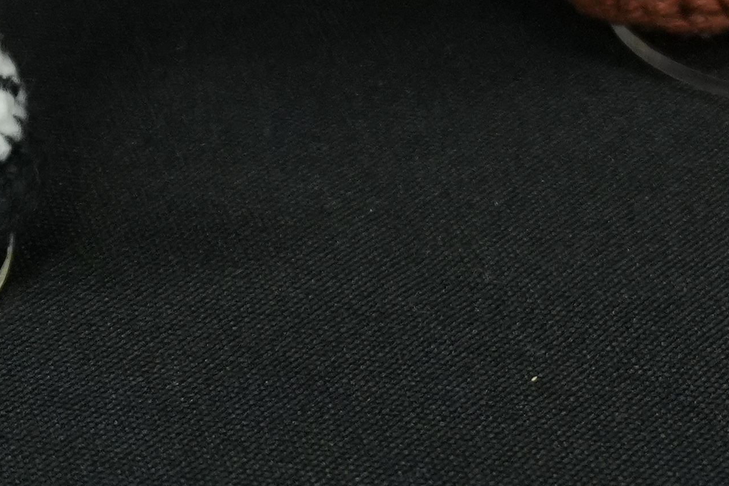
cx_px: 750
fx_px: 3694
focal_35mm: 182
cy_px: -687
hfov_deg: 11.1
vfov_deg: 7.1
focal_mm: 25
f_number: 4.5
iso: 1250
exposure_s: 1/60
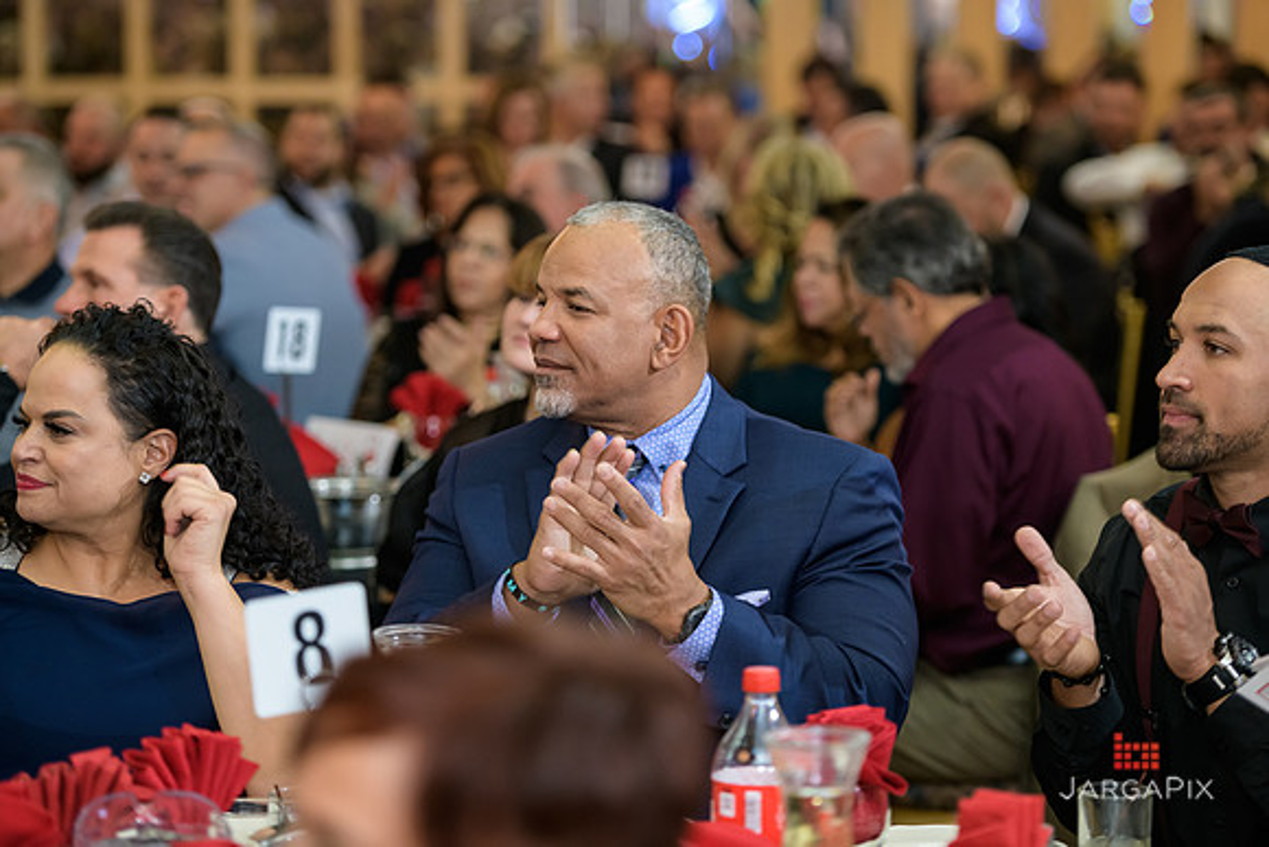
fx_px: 3949
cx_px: 634
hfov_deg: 18.3
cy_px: 424
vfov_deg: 12.2
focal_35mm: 112
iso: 1600
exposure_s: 1/125
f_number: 3.2
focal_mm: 112
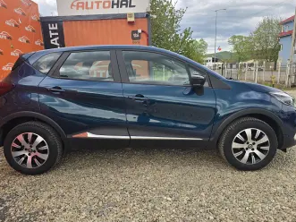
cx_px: 147
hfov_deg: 69.4
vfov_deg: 54.8
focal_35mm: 25
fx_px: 214
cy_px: 112
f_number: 1.7
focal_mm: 6.3
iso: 12
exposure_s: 1/181
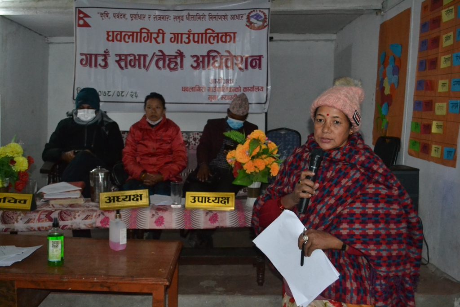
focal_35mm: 36
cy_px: 154
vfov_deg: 36.9
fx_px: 460
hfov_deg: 53.1
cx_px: 230
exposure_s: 1/60
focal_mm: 24
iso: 3200
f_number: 4
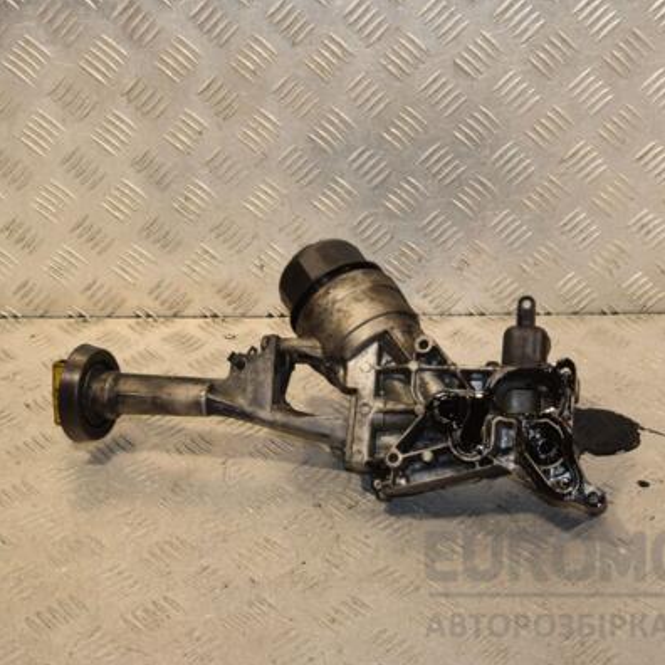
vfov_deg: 29.6
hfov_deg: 29.5
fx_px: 1261
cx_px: 393
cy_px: 332
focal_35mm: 58
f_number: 7.1
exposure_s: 1/200
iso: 800
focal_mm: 30
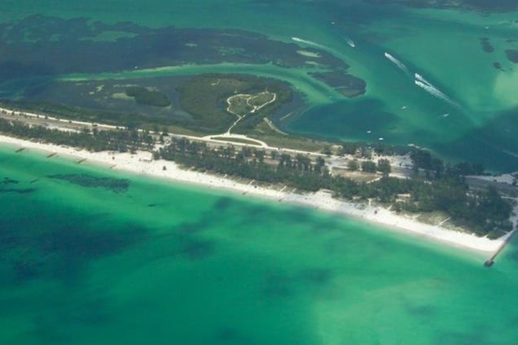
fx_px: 1524
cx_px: 228
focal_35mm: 106
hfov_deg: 19.3
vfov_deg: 12.9
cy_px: 110
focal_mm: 42
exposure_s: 1/180
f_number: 6.7
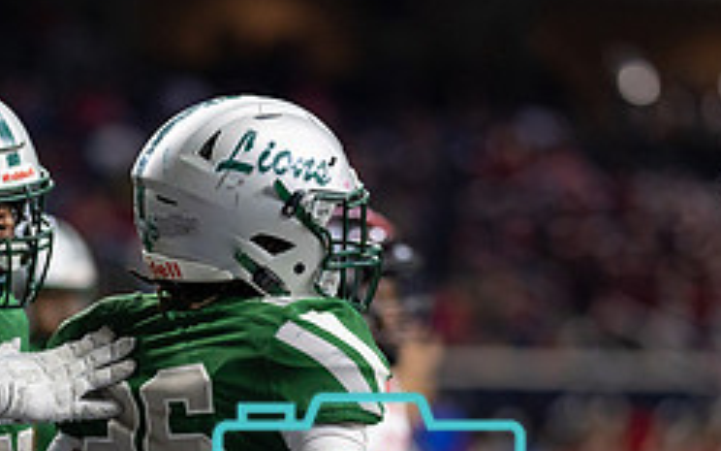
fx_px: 6759
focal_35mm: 344
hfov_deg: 6.1
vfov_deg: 3.8
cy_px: 532
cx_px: 279
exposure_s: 1/1600
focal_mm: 135
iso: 800
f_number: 1.8
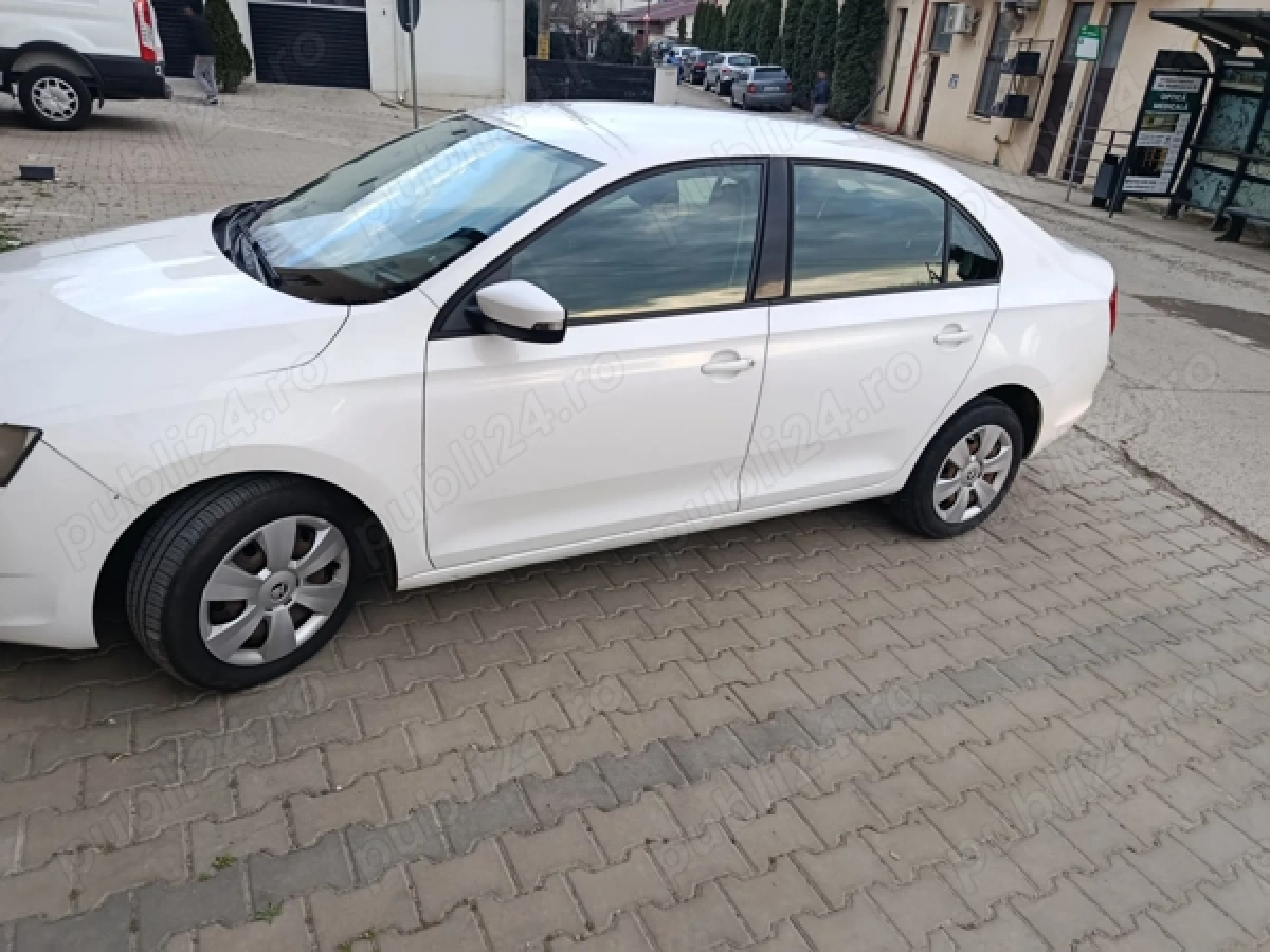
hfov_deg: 71.6
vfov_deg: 56.8
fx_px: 881
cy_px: 476
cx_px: 635
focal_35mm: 24
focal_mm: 5.24
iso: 253
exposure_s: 1/100
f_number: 1.7
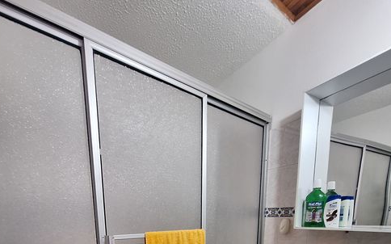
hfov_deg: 88.0
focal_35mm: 19
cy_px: 256
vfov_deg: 48.3
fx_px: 202
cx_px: 190
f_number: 2.2
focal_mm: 1.74
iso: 200
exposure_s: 1/30
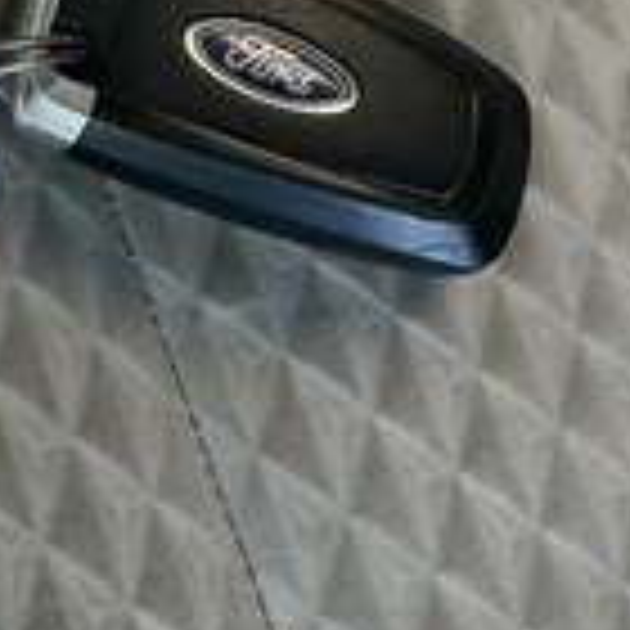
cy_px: 68
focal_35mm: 73
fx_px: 1503
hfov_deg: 22.1
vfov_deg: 23.1
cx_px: -94
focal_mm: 3
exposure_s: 1/124
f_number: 1.8
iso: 25
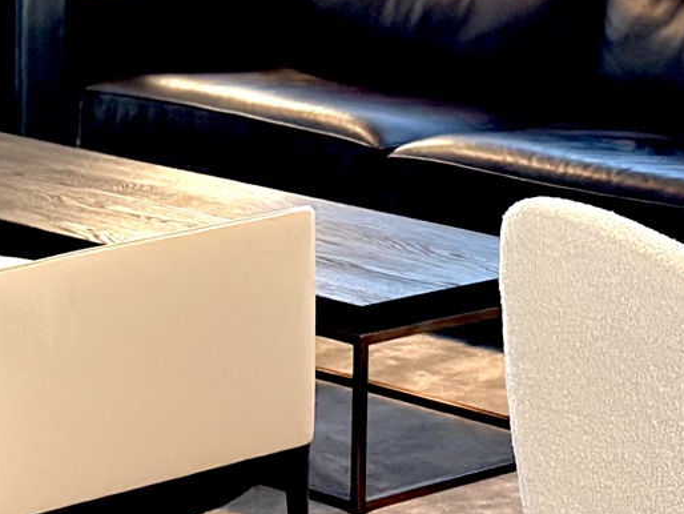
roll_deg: -0.7
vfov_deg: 8.8
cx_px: 299
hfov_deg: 11.8
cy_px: -12
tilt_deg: -6.9
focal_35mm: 168
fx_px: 3321
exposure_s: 1/60
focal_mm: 6.86
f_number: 1.78
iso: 200
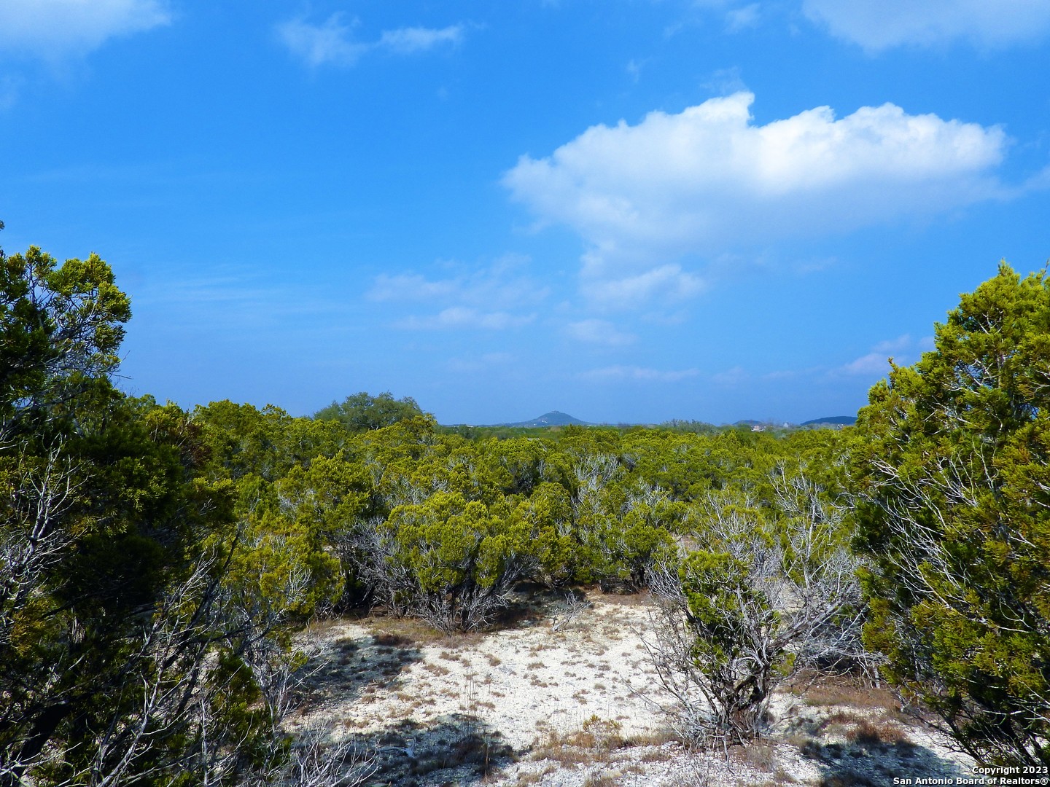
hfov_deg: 71.6
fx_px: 728
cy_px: 394
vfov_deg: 56.8
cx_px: 525
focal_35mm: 24
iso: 100
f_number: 3.2
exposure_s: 1/2000
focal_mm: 4.3
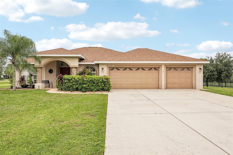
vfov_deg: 50.4
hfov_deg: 70.4
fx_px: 165
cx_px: 116
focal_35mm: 26
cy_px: 78
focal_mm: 25.5
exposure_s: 1/640
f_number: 8
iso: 400
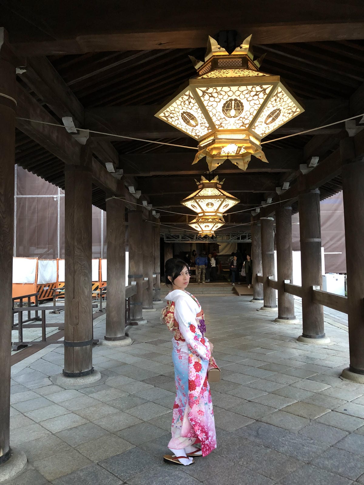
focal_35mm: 29
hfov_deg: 48.2
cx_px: 182
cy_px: 242
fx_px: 407
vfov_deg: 61.7
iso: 100
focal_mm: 3.99
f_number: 1.8
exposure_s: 1/9
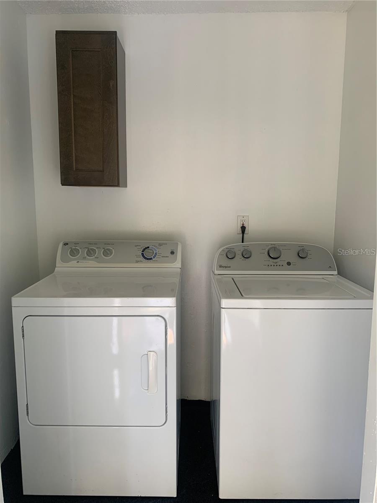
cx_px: 188
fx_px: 378
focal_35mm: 26
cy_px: 252
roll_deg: +0.1
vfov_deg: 67.3
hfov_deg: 53.1
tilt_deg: -7.1
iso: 80
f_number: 1.8
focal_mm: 4.25
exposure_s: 1/121
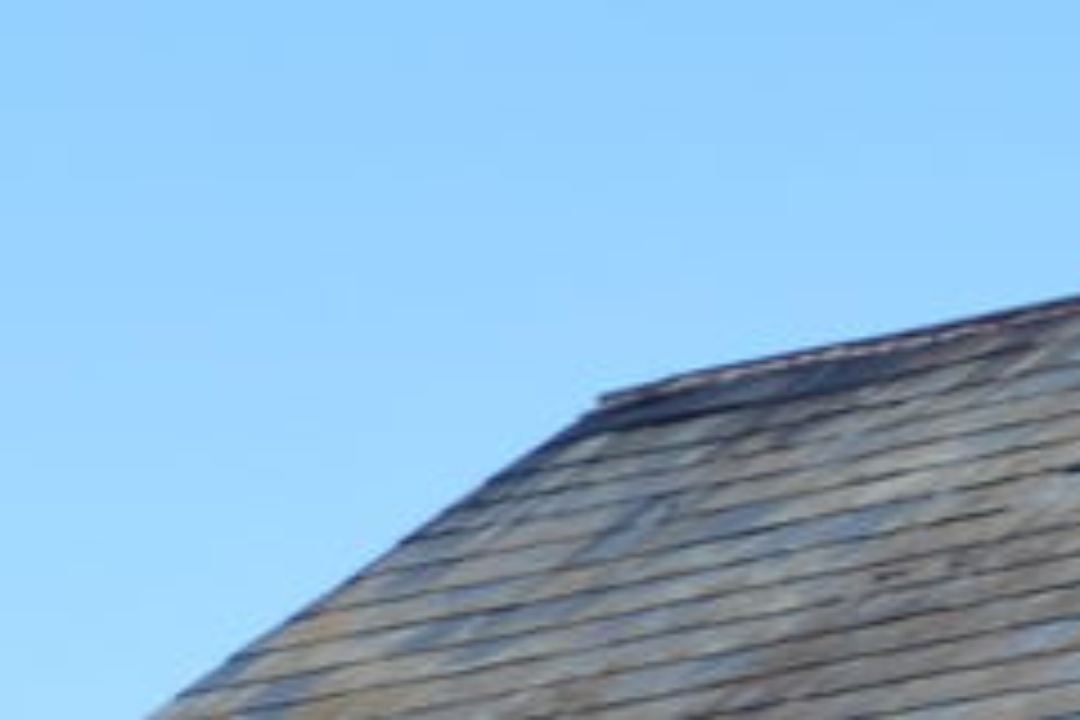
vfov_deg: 3.3
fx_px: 12239
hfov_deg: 5.0
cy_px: 1937
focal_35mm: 408
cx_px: 2156
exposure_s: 1/200
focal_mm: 34
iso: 100
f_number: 7.1
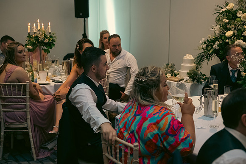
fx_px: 355
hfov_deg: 38.2
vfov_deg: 26.0
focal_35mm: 52
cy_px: 82
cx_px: 123
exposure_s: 1/160
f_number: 3.5
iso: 2000
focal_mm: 52
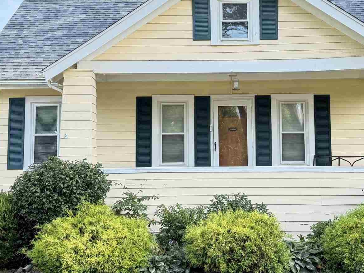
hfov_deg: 30.7
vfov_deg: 23.1
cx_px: 202
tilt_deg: +6.9
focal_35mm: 63
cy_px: 79
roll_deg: +0.7
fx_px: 663
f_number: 1.78
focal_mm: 6.76
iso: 100
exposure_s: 1/504
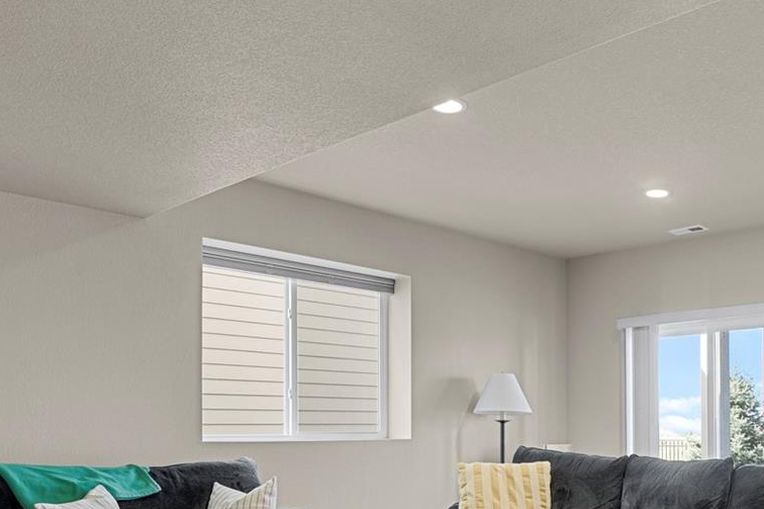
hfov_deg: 49.7
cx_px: 620
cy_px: 427
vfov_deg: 35.3
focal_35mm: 36
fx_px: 763
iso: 250
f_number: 8
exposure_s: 2.5
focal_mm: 17
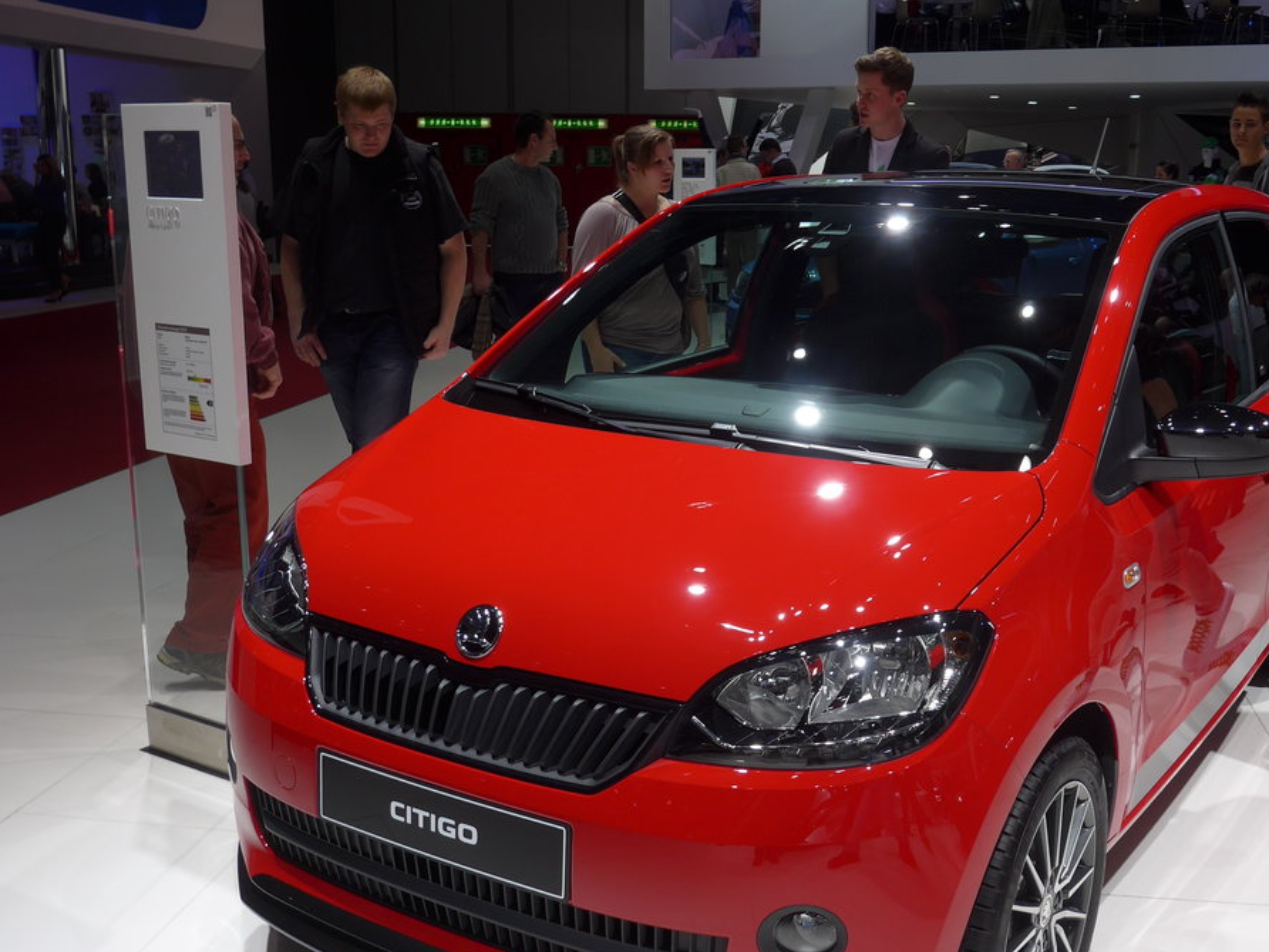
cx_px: 741
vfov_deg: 36.8
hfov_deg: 47.7
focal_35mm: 39
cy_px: 521
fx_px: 1430
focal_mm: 6
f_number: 2.8
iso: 80
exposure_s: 1/320
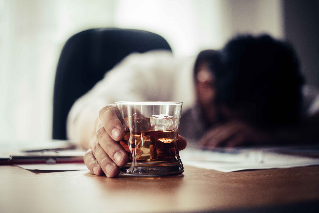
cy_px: 106
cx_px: 160
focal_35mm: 50
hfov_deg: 39.6
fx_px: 443
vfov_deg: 27.0
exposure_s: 1/640
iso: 400
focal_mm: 50
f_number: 1.8
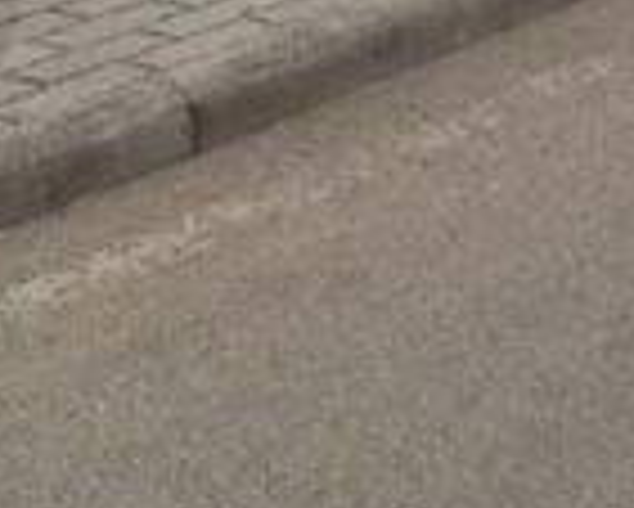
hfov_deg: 11.2
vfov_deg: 9.4
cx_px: 1290
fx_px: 2910
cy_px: -441
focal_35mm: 155
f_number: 2.4
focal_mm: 4.28
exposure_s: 1/165
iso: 50
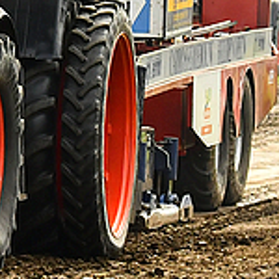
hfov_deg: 2.7
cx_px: -65
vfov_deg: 2.7
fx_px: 5893
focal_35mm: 646
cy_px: -10
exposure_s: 1/1000
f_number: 9
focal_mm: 95
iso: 500
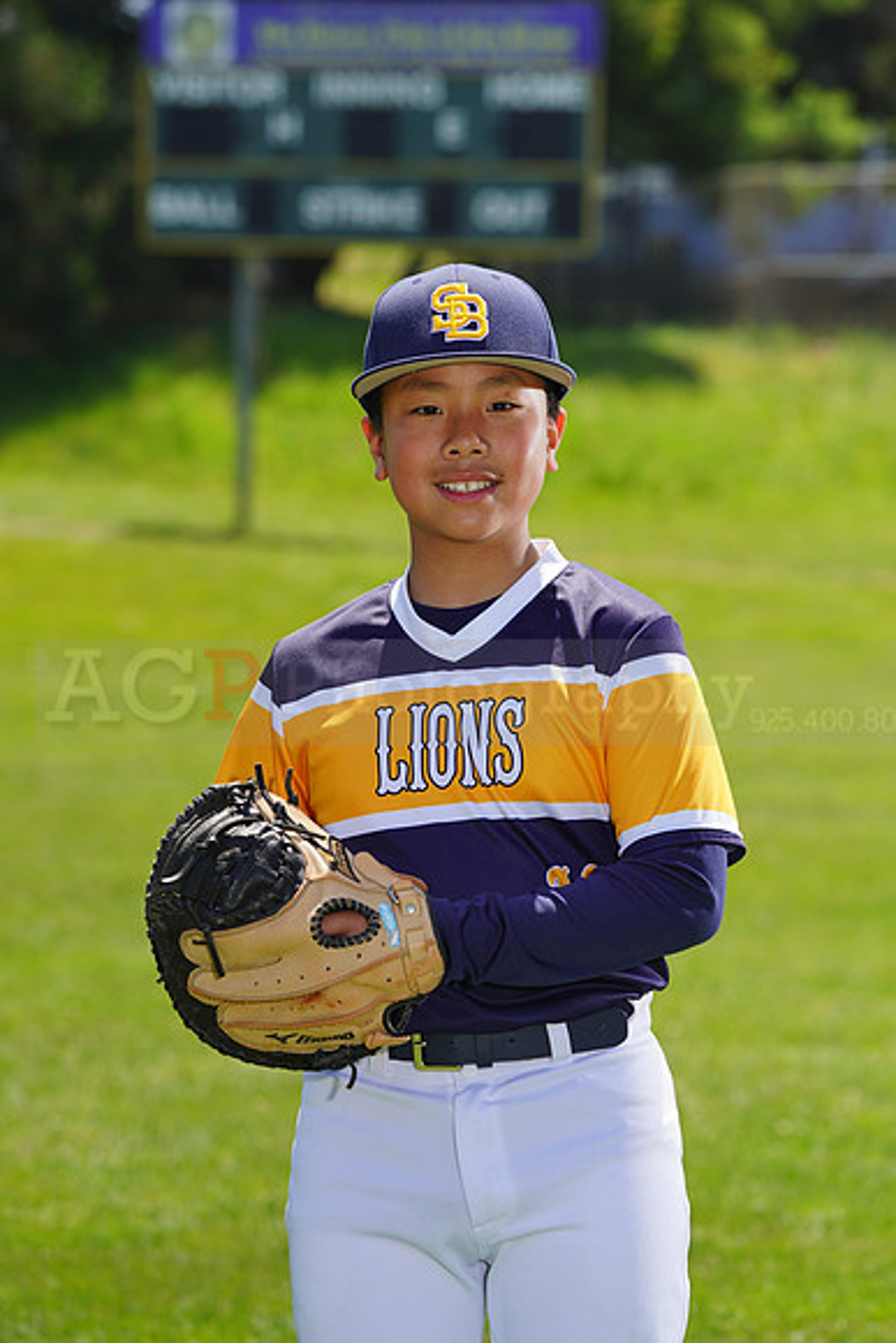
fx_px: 6977
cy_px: 672
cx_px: 448
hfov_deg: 7.3
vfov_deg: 11.0
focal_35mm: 187
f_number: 8
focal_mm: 187
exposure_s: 1/250
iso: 100
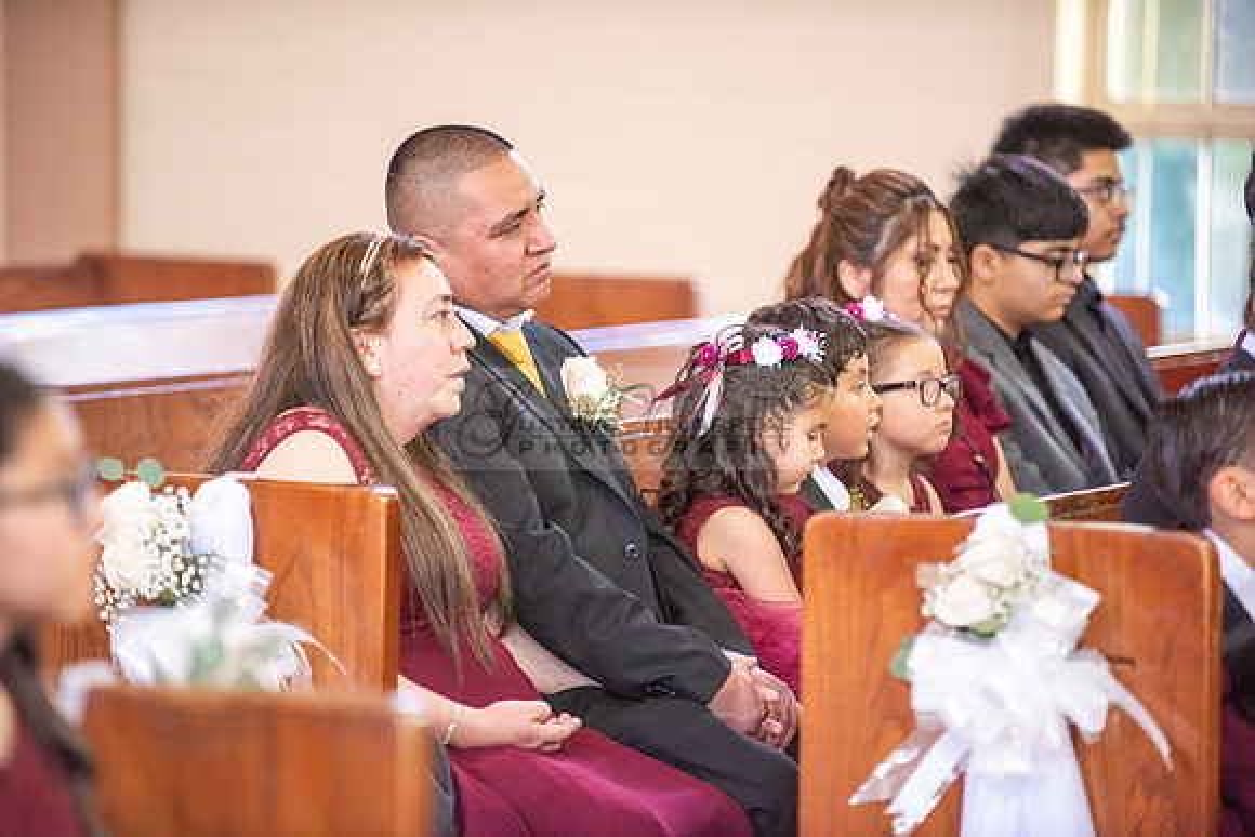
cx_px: 628
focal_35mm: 180
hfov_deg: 11.4
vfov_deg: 7.6
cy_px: 418
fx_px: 6276
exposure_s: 1/160
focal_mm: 180
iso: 2000
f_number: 2.8
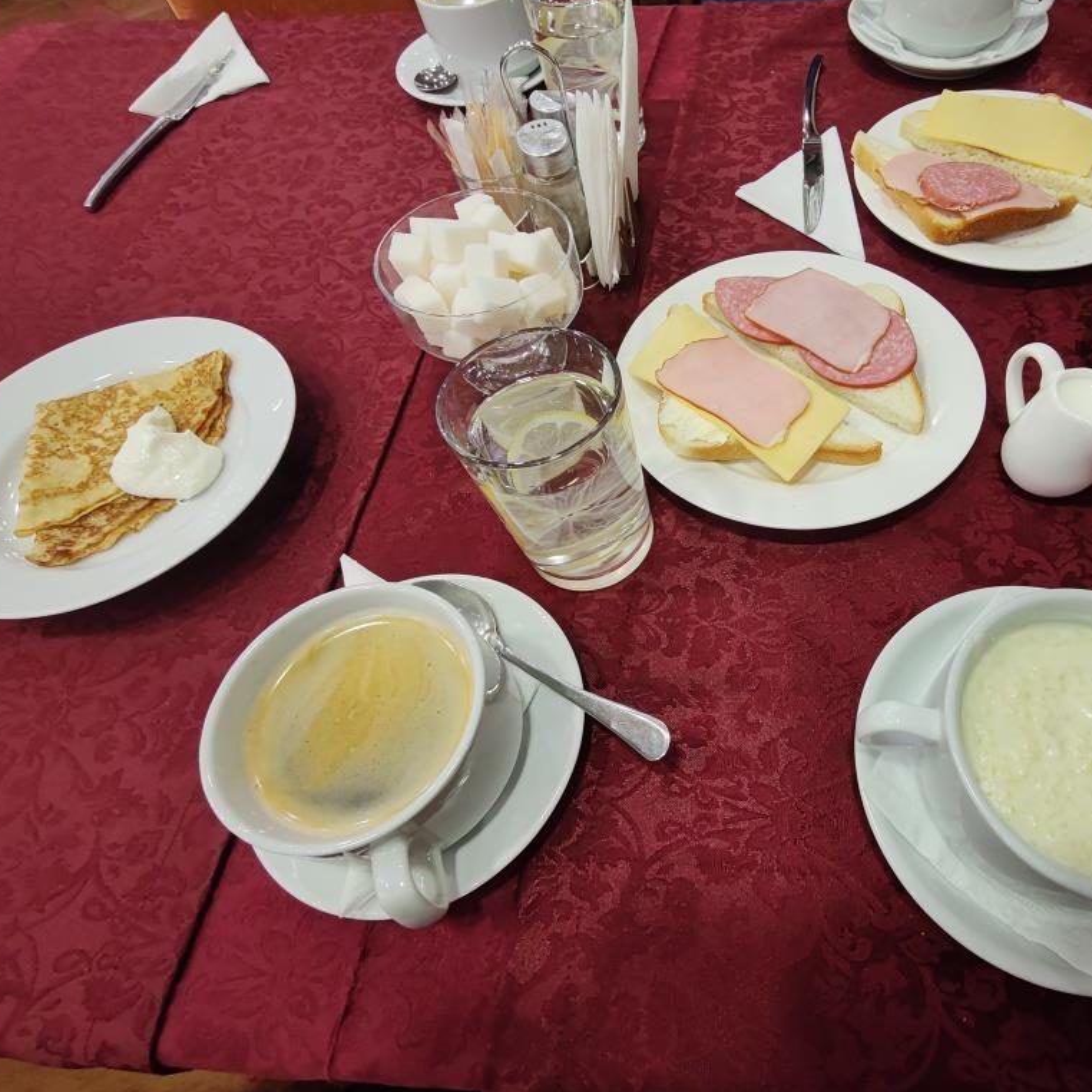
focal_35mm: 19
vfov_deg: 77.7
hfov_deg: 75.7
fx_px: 678
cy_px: 546
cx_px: 712
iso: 200
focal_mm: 1.96
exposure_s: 1/33
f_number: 2.2
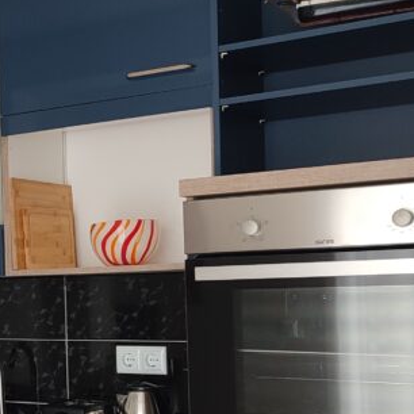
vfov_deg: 24.1
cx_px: -131
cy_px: 296
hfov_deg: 21.8
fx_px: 961
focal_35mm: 71
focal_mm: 5.89
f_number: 1.89
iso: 357
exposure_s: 1/33
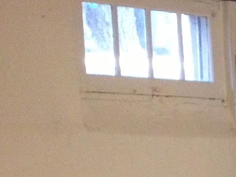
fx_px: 1050
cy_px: 316
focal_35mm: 154
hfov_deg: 11.3
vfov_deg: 9.2
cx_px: 514
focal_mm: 4.28
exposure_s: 1/20
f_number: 2.4
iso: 250
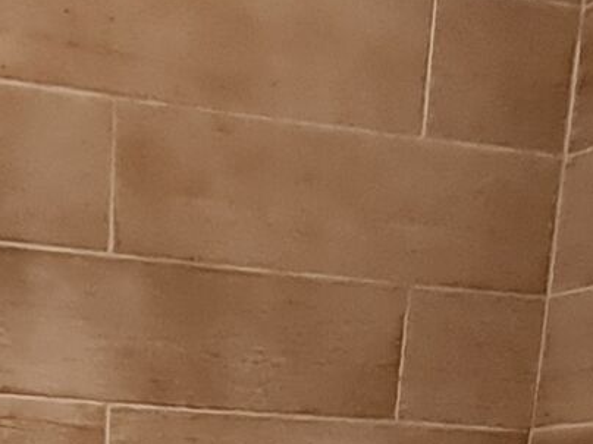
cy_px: 1287
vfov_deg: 11.2
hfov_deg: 21.5
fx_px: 1542
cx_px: 129
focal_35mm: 90
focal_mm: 1.74
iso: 400
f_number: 2.2
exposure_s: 1/33
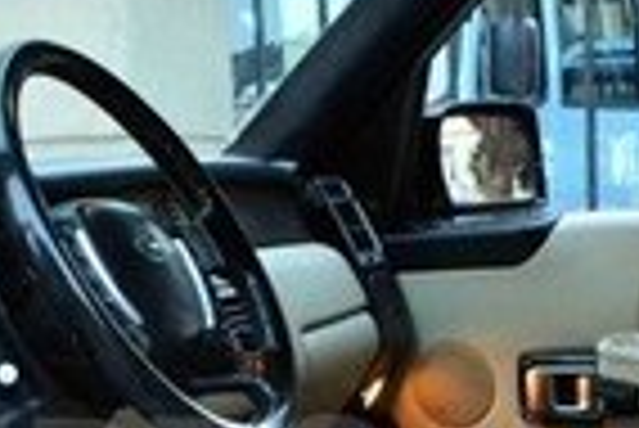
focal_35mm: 139
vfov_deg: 9.8
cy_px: 487
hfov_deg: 14.7
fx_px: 2470
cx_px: 243
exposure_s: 1/15
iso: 3200
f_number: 5.6
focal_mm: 20
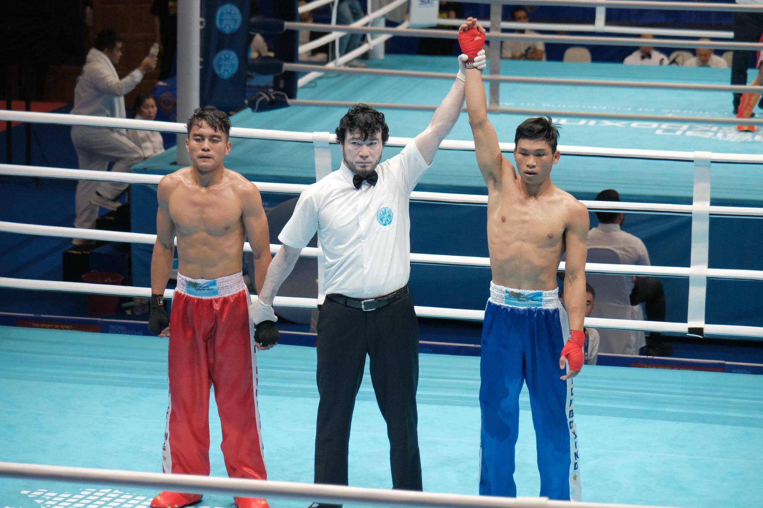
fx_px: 2543
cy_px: 254
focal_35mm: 120
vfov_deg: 11.4
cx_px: 382
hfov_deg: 17.1
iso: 4000
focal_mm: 80
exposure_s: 1/1000
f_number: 4
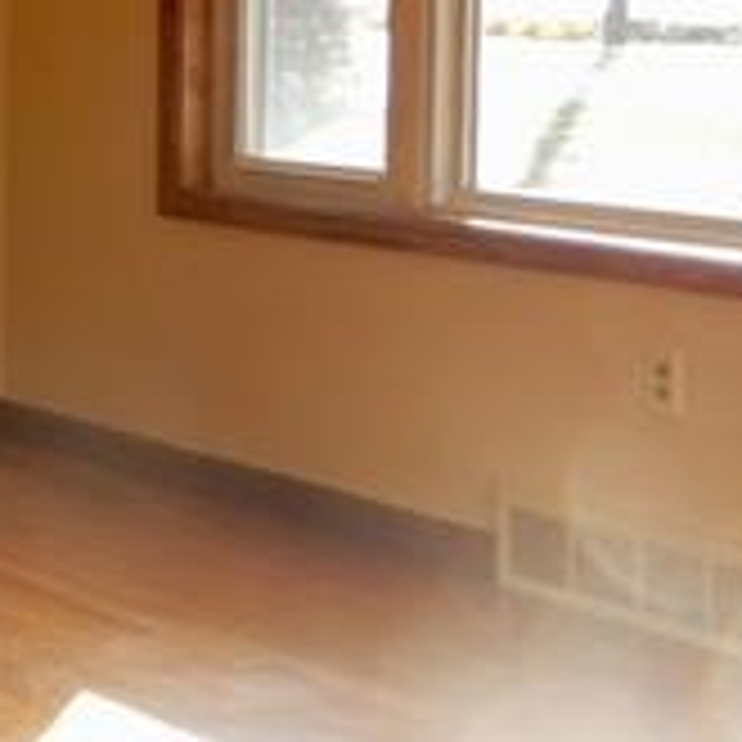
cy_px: 162
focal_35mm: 103
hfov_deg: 14.3
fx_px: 2498
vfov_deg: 16.8
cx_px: -702
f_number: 3.4
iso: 80
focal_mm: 4.3
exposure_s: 1/125
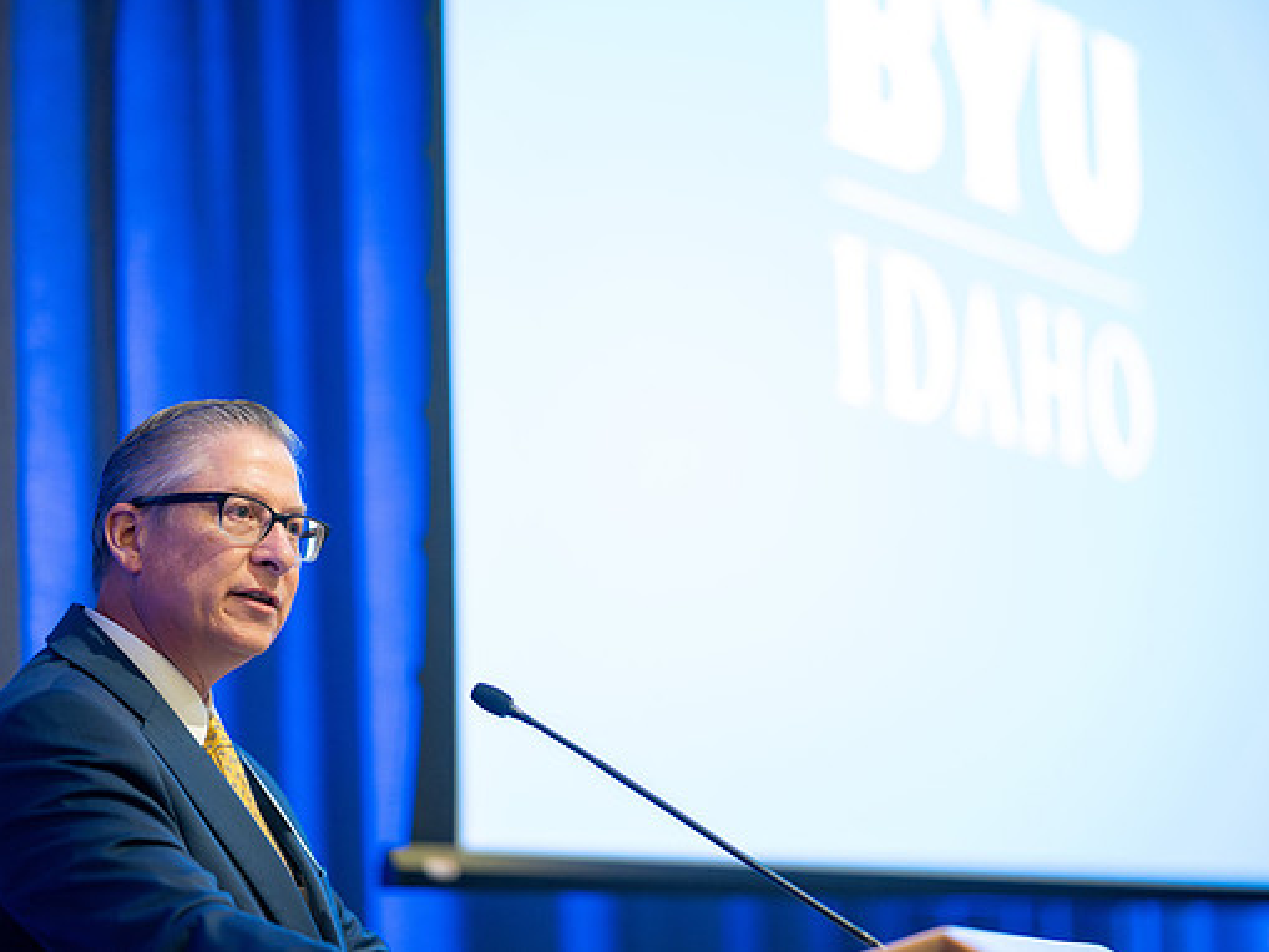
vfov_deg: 12.9
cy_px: 472
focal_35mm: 115
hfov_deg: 17.1
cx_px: 653
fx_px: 4217
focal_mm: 105
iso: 3200
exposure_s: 1/500
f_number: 1.4
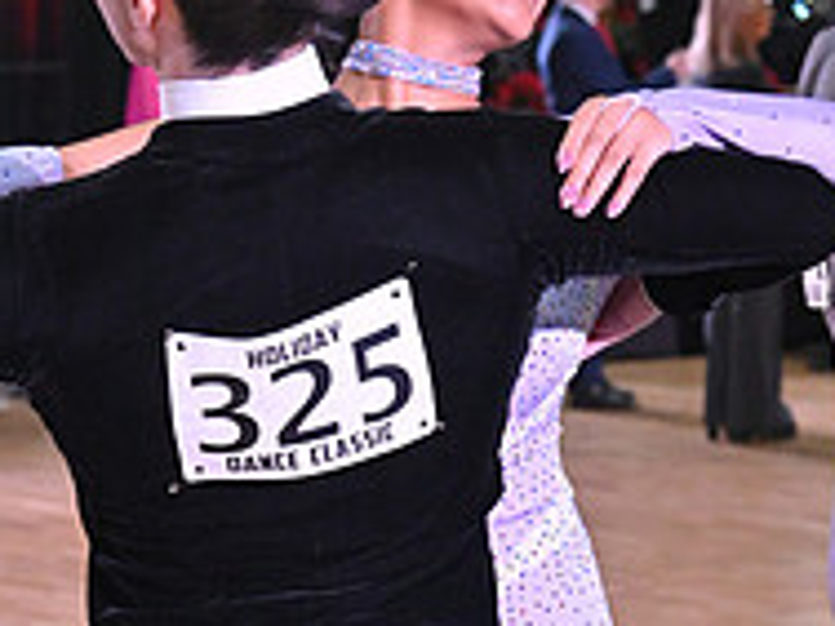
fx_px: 4438
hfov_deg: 10.7
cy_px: 821
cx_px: 322
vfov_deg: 8.0
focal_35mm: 184
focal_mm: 62
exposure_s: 1/320
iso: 3200
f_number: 5
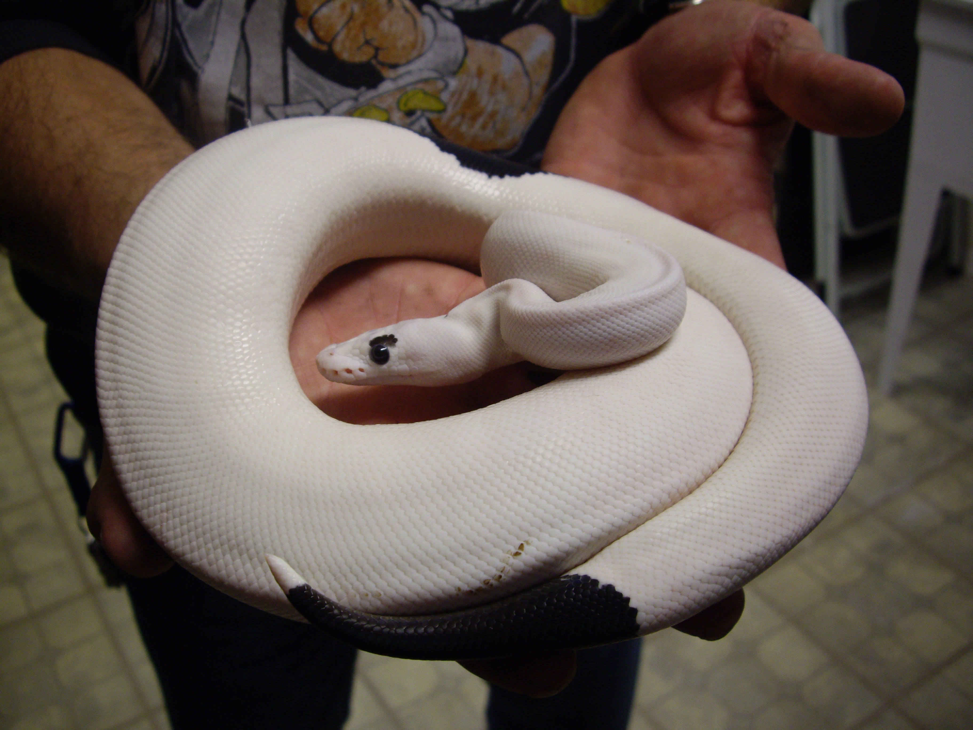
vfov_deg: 37.7
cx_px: 486
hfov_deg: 49.0
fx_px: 1068
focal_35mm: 38
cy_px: 365
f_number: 2.8
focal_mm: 7.9
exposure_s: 1/60
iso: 200
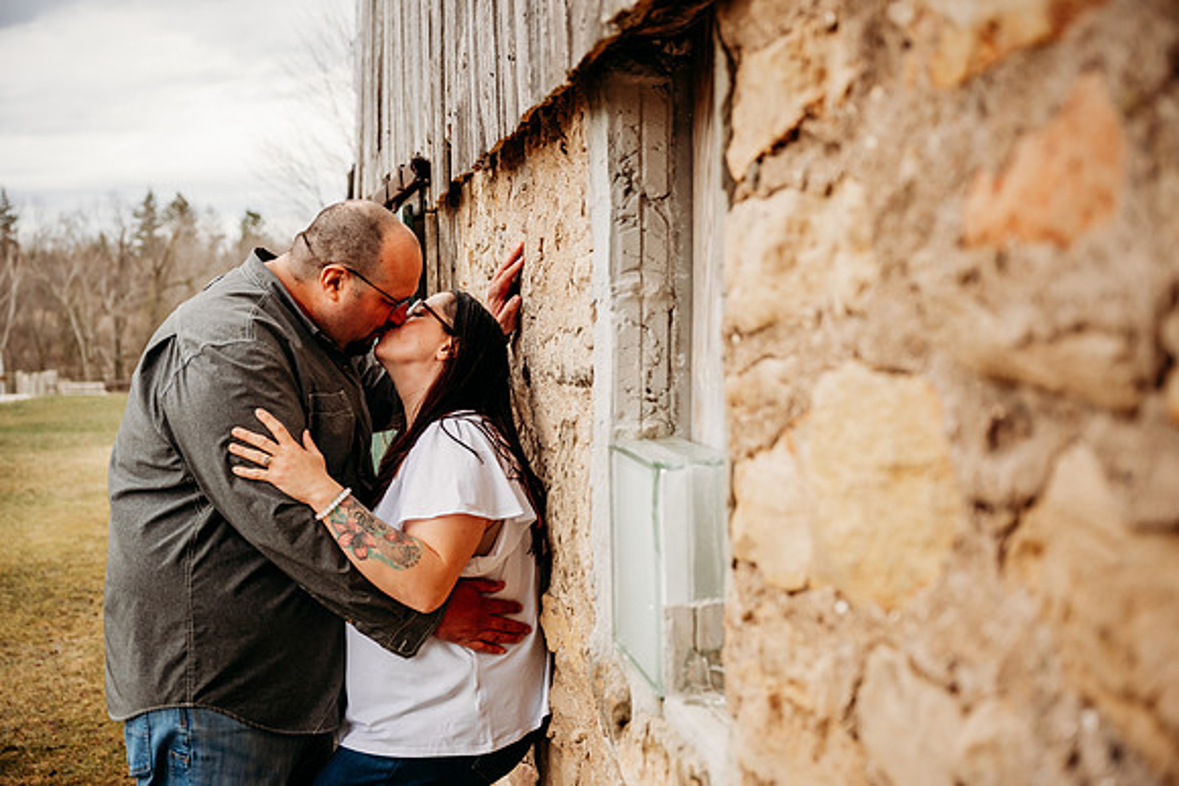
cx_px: 590
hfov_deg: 42.7
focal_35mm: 46
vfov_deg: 29.3
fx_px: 1507
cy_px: 393
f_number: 3.5
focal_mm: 46
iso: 320
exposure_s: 1/250
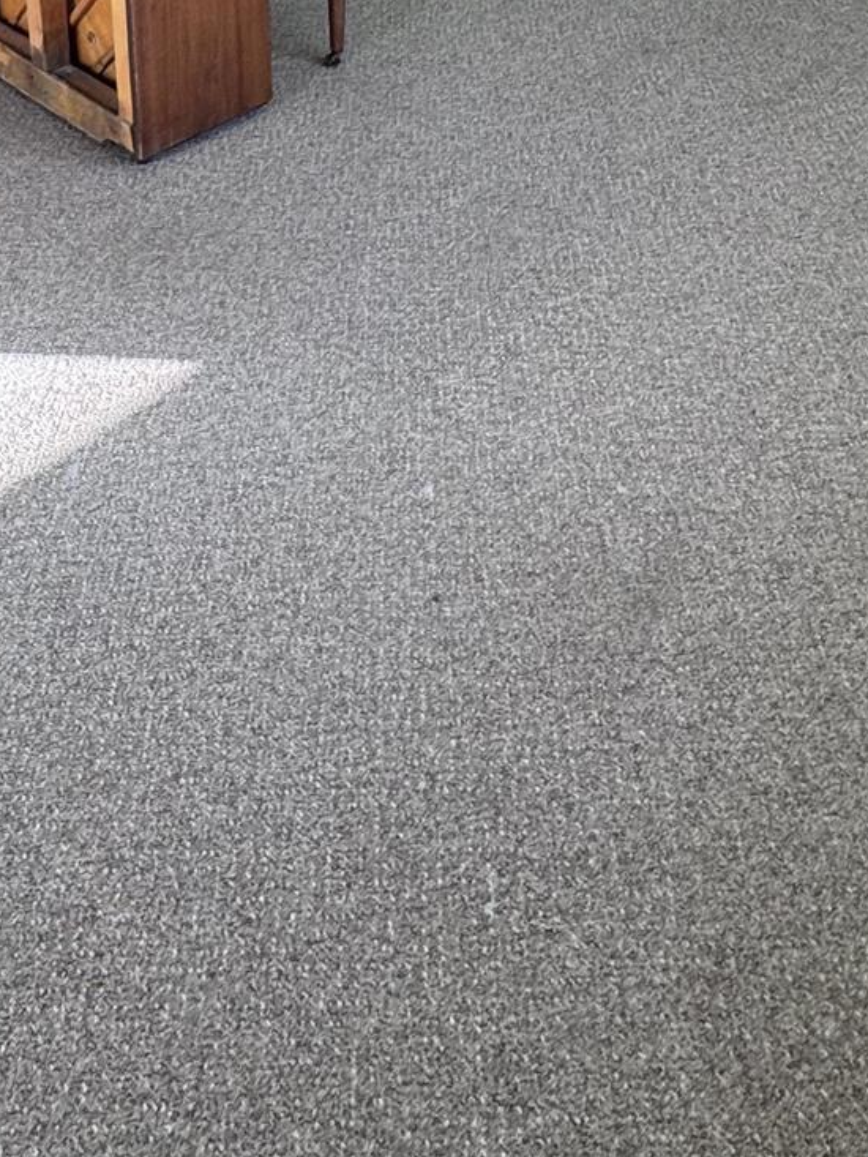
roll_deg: +1.9
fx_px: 1471
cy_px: -215
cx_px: 309
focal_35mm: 44
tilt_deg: -16.7
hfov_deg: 32.7
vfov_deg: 34.7
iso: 100
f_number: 2.2
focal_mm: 2.22
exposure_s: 1/120
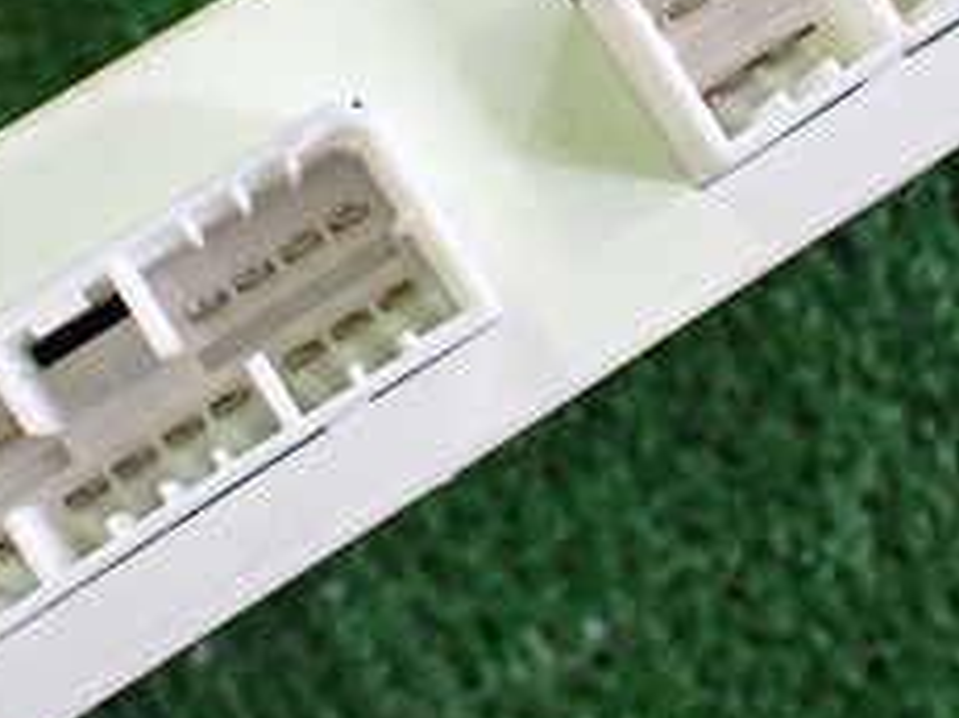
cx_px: 486
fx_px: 2160
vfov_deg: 18.8
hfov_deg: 25.0
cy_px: 178
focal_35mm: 78
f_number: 2.3
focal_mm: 5.4
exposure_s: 1/125
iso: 500
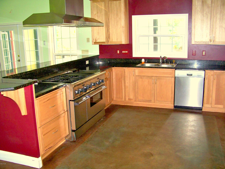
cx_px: 112
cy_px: 84
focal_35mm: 33
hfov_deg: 55.4
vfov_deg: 42.9
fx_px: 214
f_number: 2.8
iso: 200
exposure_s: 1/30
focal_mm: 5.85
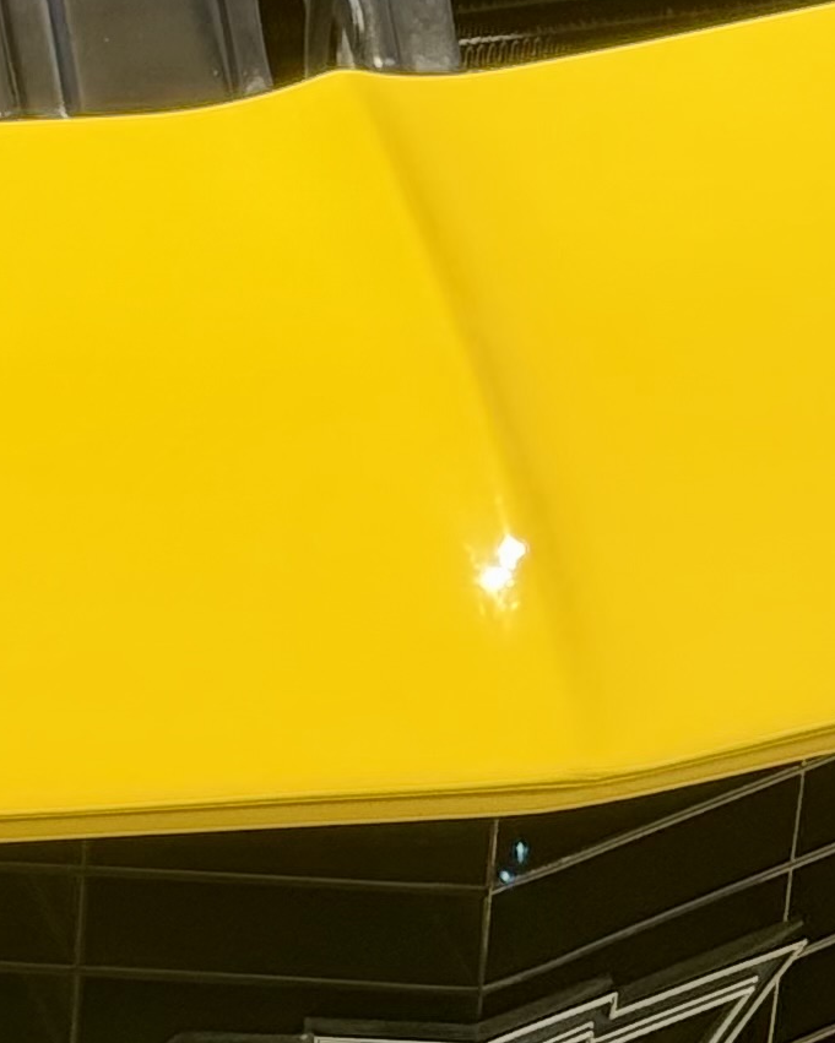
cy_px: -643
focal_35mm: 222
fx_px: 6857
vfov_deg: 8.5
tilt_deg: -27.6
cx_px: -571
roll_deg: +0.5
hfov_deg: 6.8
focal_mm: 6.76
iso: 100
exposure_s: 1/652
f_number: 1.78
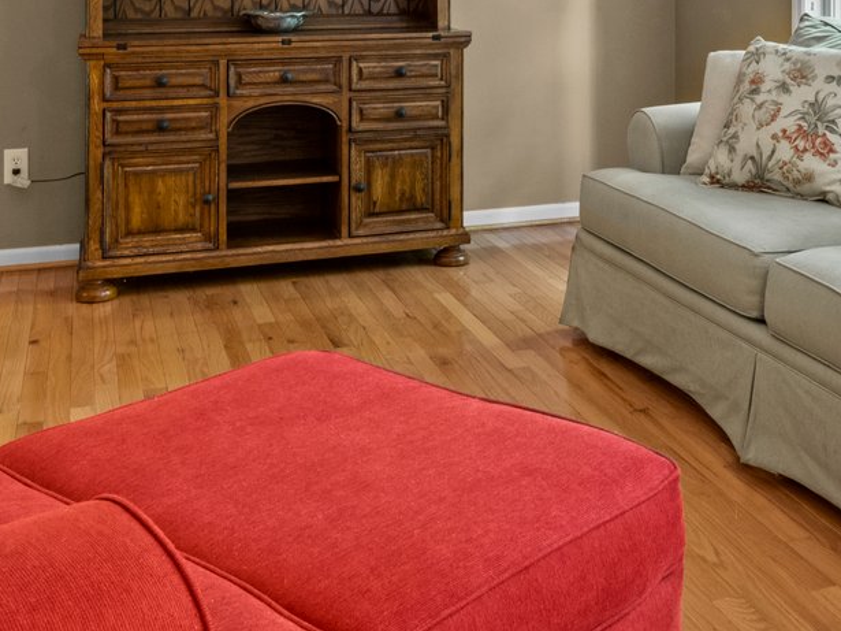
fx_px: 1166
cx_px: 602
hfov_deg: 38.9
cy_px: -10
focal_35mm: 48
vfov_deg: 28.3
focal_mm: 15
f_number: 7.1
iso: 400
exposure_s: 1/1.25
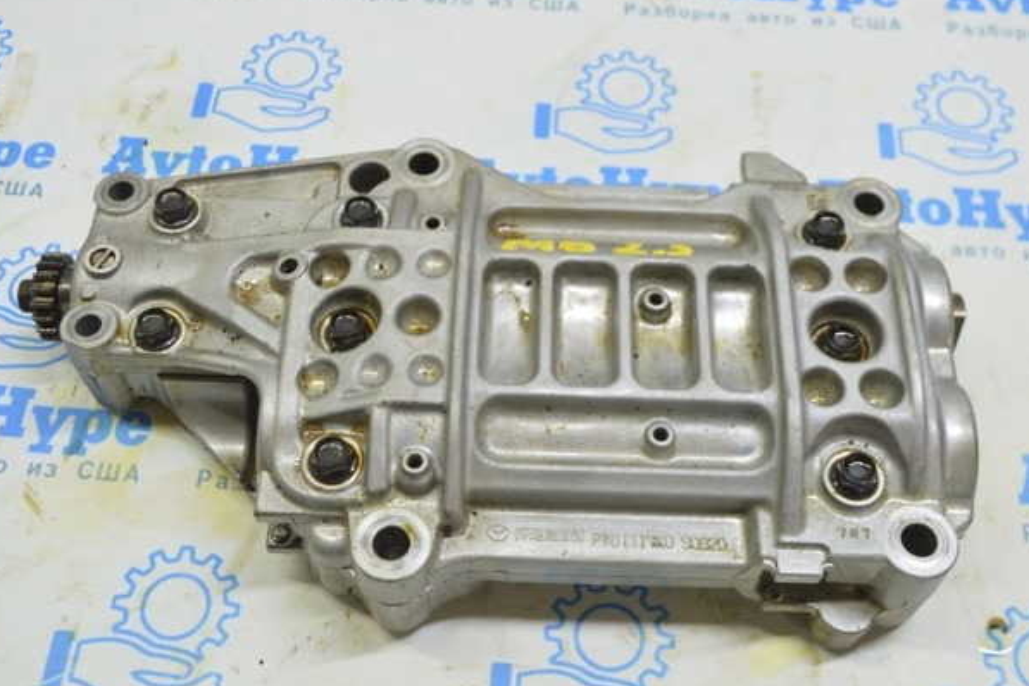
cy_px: 340
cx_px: 502
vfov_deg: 29.9
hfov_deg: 43.6
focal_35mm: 45
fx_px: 1286
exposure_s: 1/20
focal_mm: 28
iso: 400
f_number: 5.6
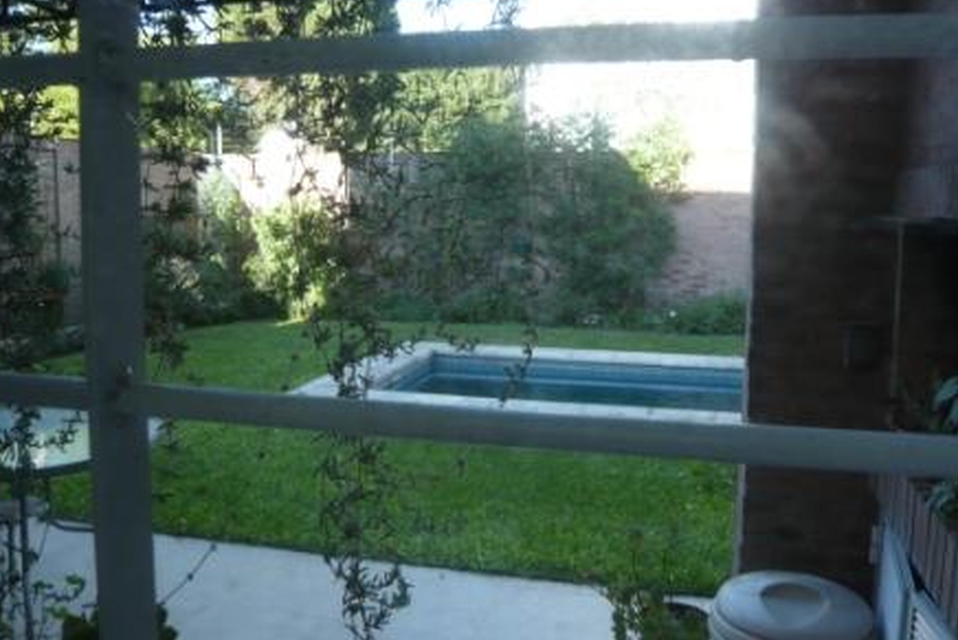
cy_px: 306
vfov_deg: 42.3
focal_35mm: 31
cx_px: 468
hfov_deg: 60.3
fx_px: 825
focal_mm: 4.6
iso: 100
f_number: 2.8
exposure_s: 1/100
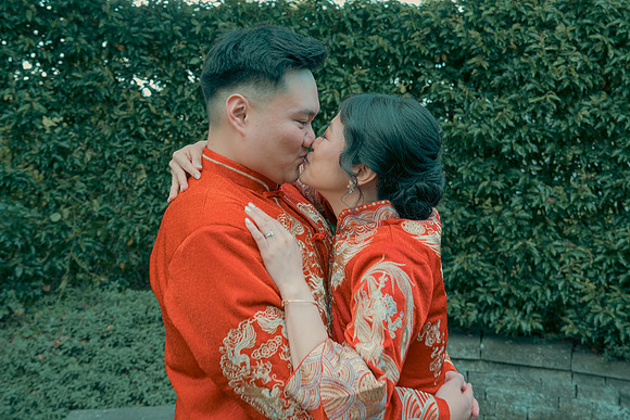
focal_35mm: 43
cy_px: 210
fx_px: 753
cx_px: 315
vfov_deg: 31.2
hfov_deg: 45.4
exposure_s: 1/160
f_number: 5.6
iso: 640
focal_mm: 43
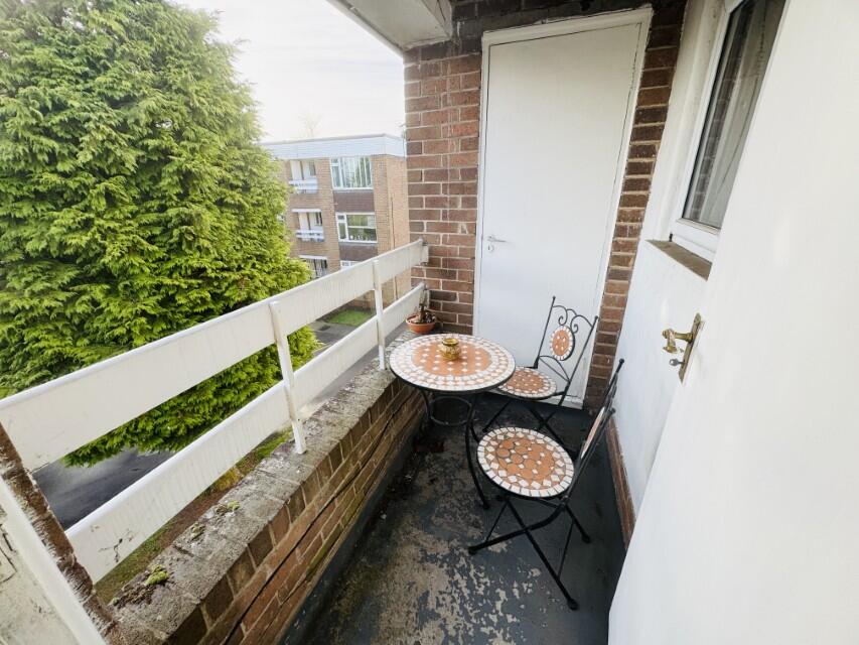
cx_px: 430
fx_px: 347
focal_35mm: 14
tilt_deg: -21.5
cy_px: 322
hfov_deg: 102.1
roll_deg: +1.0
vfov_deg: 85.7
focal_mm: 2.22
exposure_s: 1/174
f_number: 2.2
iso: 40
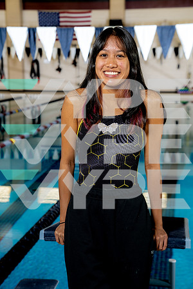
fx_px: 563
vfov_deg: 28.8
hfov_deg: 19.5
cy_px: 144
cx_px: 96
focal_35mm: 70
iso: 320
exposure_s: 1/250
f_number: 5.6
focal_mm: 70
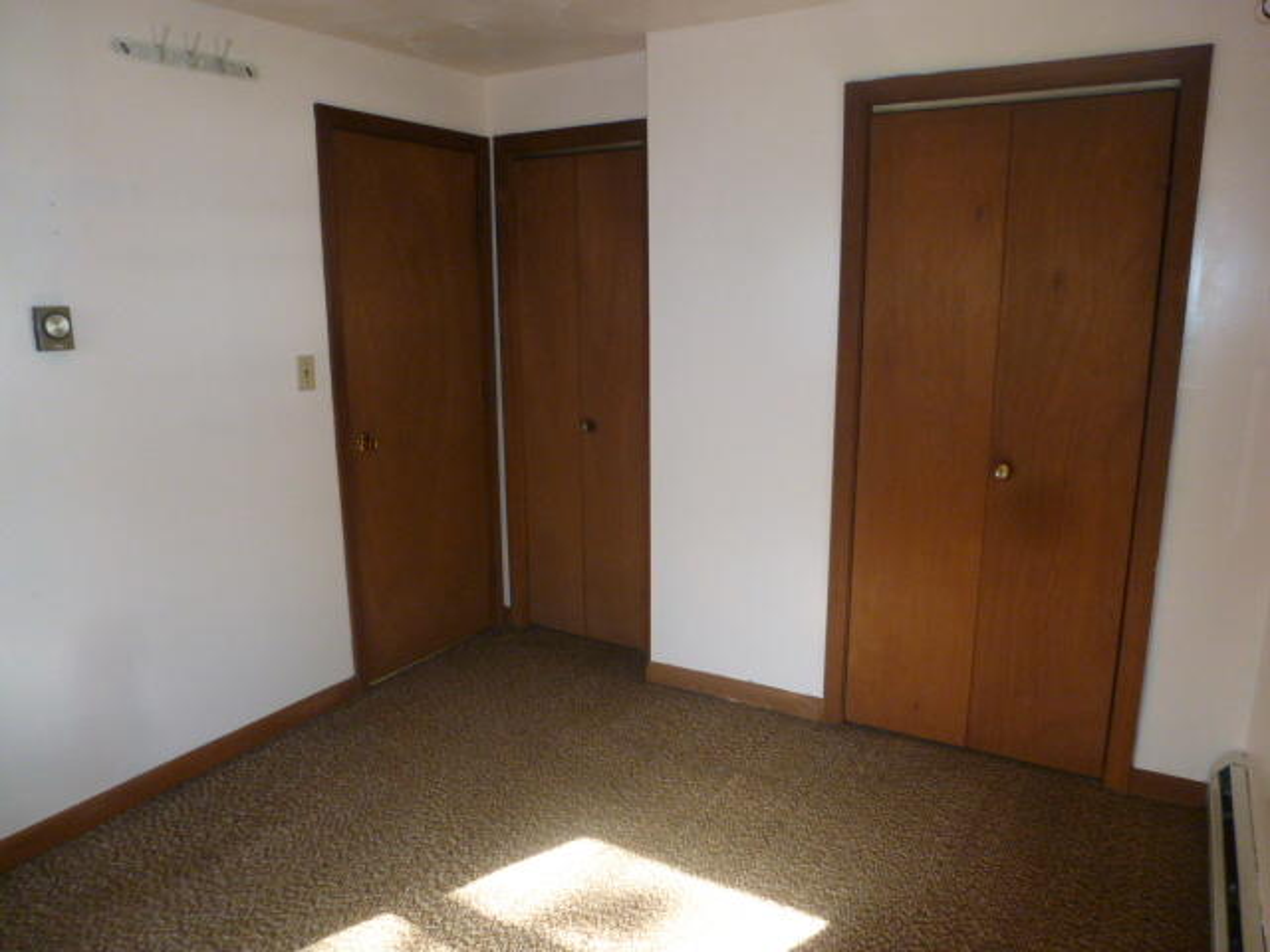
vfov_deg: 56.8
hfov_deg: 71.6
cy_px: 476
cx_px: 635
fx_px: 881
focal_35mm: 24
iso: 320
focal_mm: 4.3
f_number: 3.3
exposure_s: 1/60
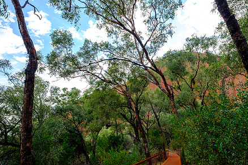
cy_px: 98
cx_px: 146
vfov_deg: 61.5
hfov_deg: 83.2
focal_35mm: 20
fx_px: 138
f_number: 5.6
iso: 200
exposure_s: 1/120
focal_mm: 10
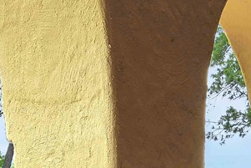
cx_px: -38
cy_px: 312
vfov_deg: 12.3
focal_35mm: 101
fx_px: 704
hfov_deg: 19.2
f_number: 8
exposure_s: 1/80
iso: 100
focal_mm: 14
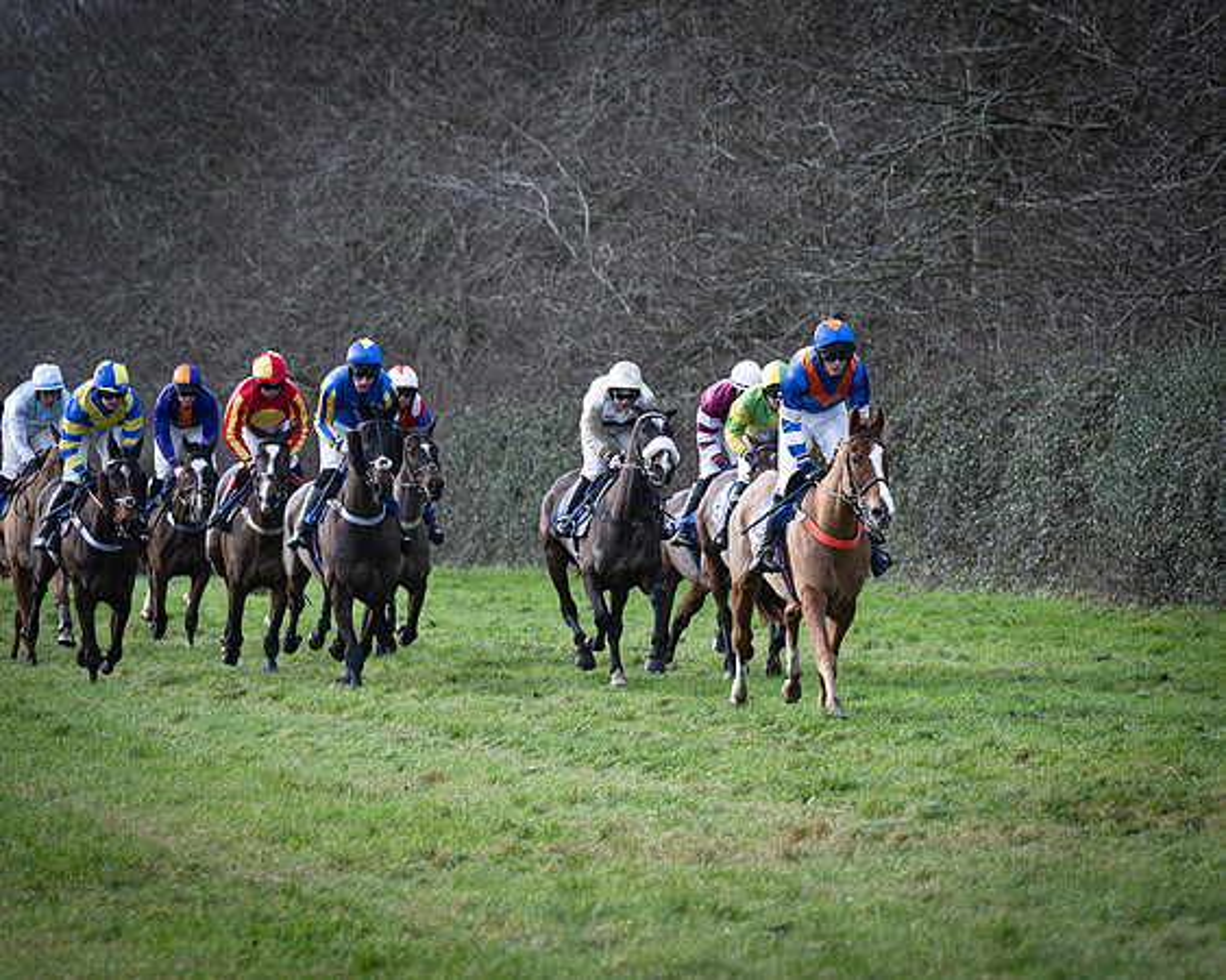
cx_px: 1058
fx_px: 11859
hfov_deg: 5.9
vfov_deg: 4.7
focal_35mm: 327
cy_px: 525
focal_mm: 135
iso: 400
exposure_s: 1/1000
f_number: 4
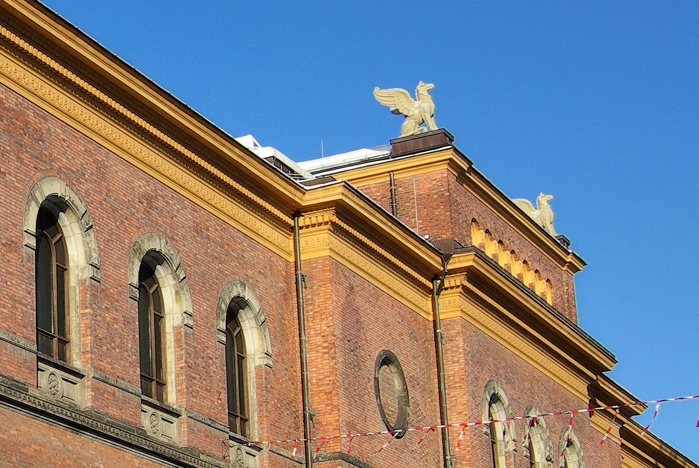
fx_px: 1874
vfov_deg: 14.2
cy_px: 325
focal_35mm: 96
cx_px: -81
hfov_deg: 20.1
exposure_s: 1/250
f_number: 8
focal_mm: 23
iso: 100
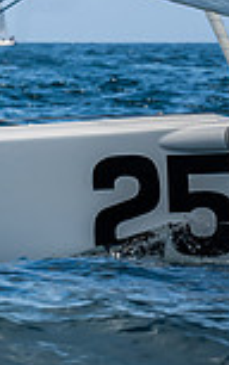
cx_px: -382
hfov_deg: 2.9
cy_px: -4
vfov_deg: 4.7
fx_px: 4441
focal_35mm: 446
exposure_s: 1/1000
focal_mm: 115
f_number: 6.3
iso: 400
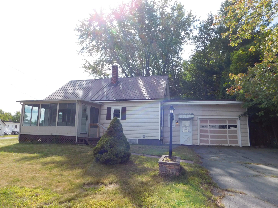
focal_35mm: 23
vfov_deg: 58.9
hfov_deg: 73.9
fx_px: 185
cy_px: 104
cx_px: 139
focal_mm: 4
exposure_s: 1/1000
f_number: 3
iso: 125
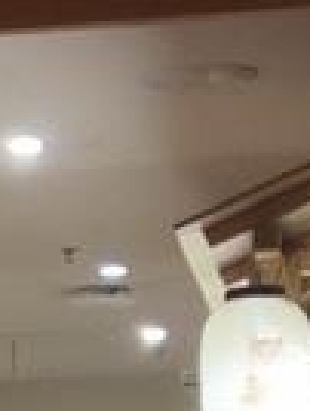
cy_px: 83
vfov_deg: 9.8
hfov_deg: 6.4
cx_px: -777
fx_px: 2392
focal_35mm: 201
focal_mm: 5.7
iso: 250
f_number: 1.5
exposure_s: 1/50
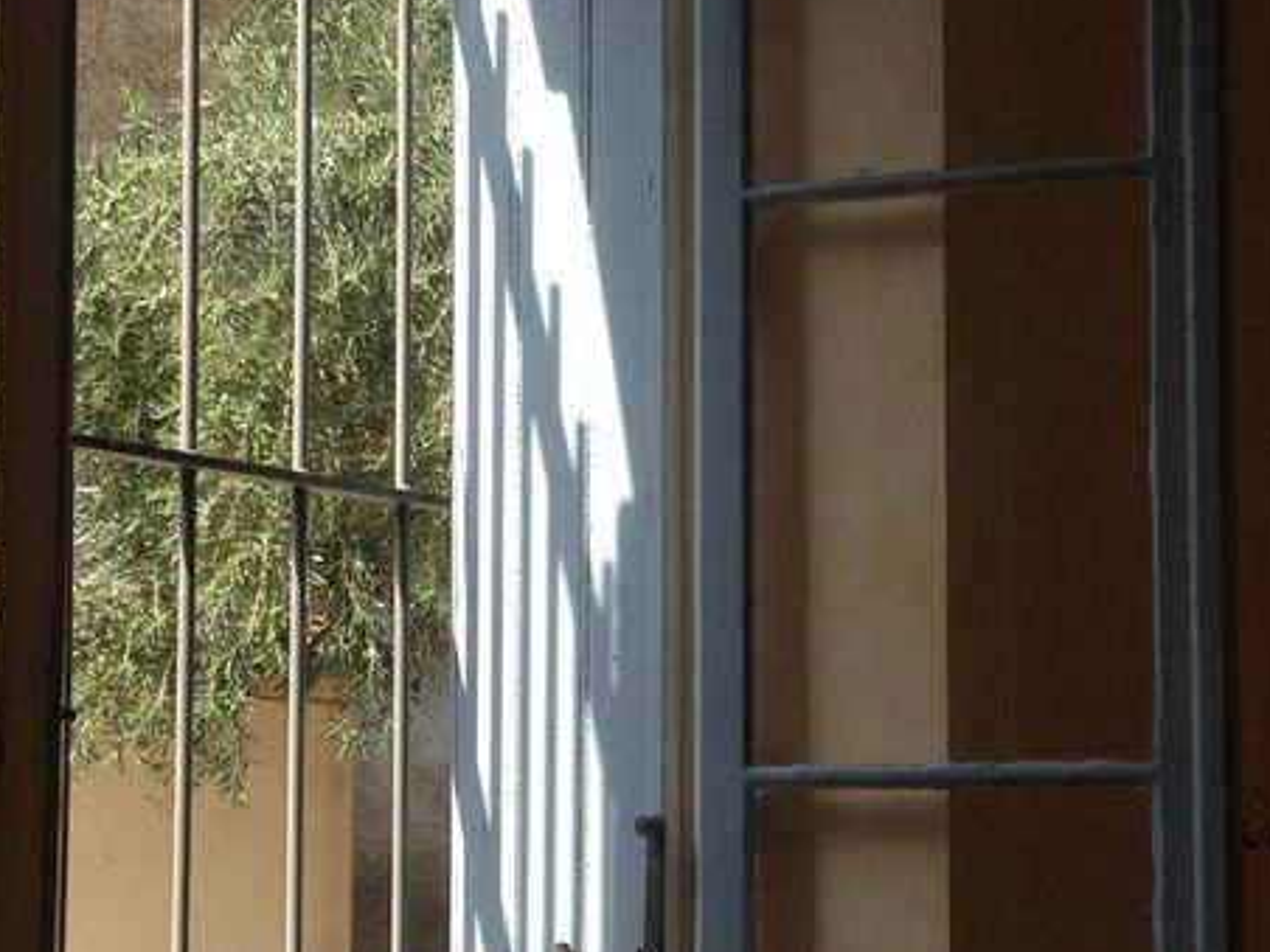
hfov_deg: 26.6
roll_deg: -0.7
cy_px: 694
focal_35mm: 73
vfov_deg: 20.0
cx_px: 804
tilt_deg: +3.7
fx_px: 2678
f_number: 2.4
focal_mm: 4.12
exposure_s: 1/345
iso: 50
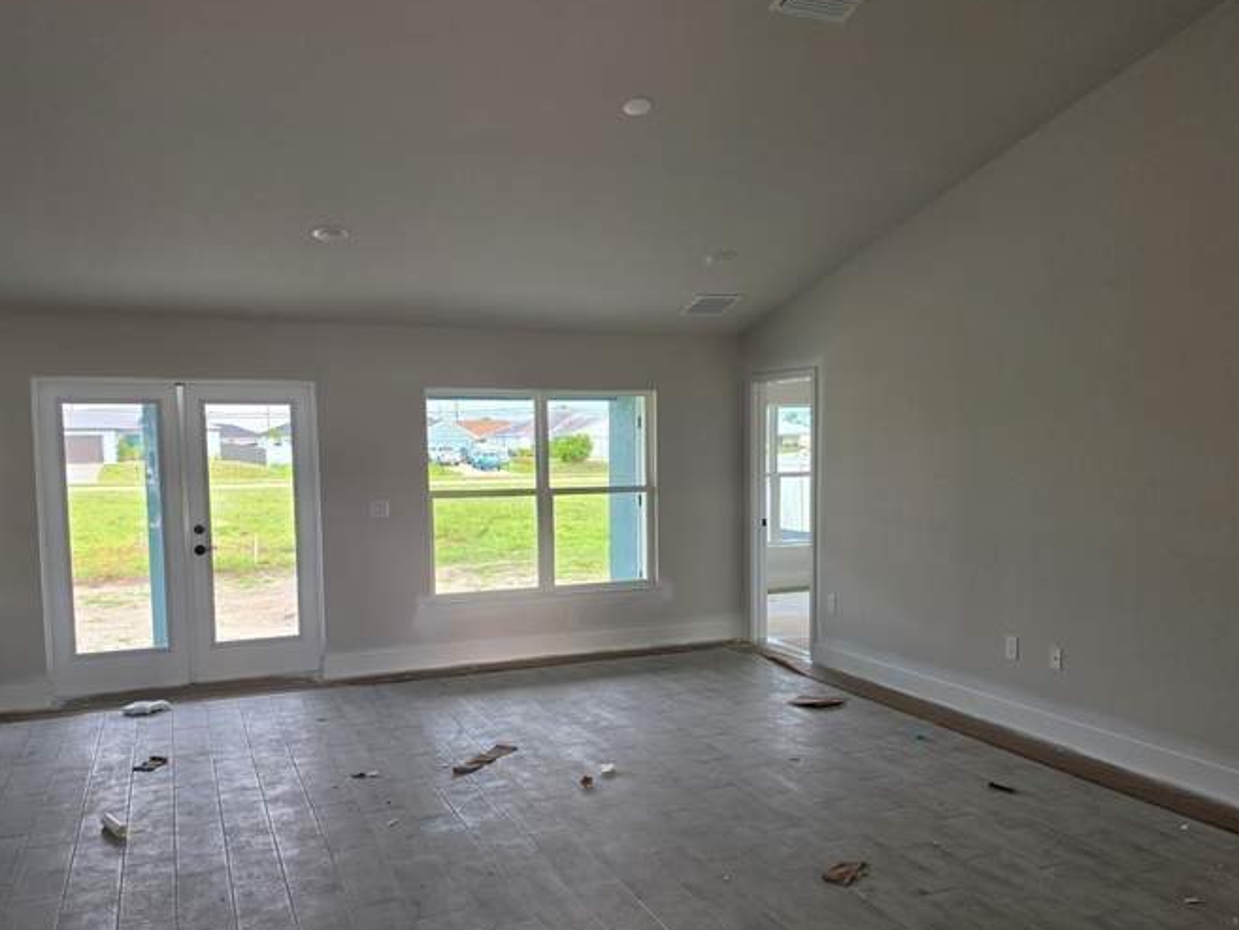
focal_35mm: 28
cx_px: 632
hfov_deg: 63.4
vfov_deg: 49.6
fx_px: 1002
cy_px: 540
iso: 100
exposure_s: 1/120
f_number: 1.4
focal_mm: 6.5
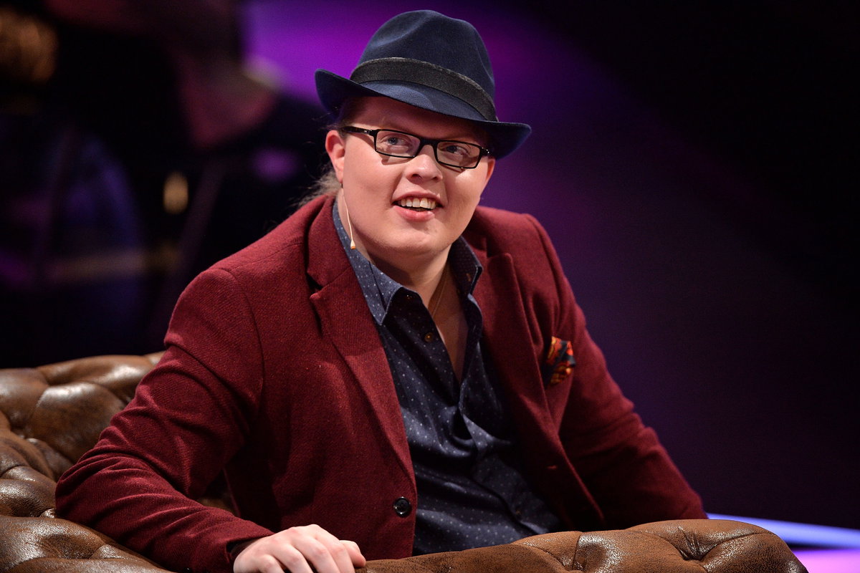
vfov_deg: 7.6
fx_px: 4300
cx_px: 430
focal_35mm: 180
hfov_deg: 11.4
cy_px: 286
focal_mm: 180
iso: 2000
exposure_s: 1/400
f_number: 3.2
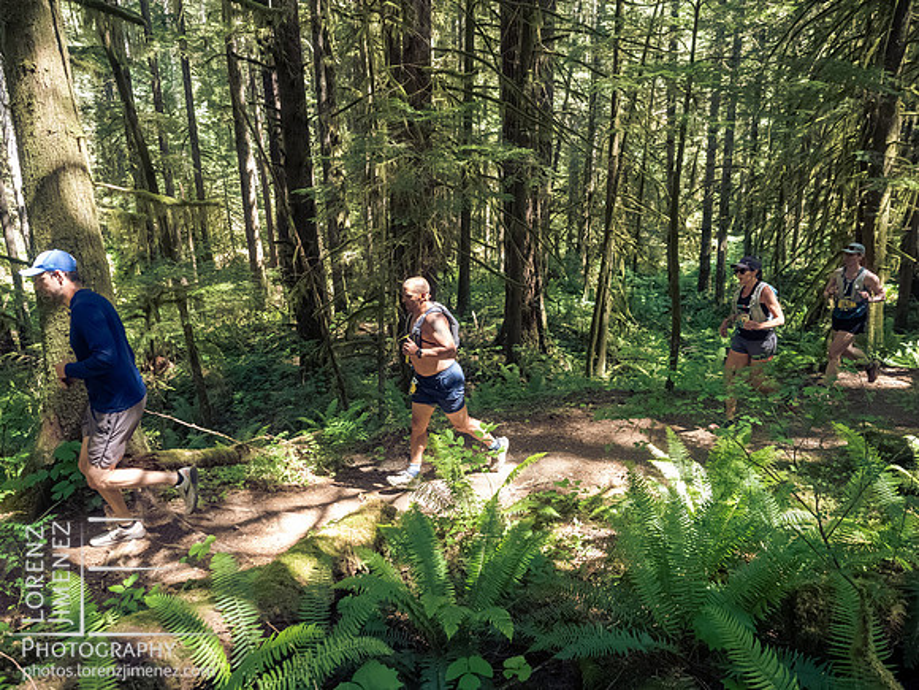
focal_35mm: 24
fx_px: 637
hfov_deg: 71.6
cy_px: 345
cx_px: 460
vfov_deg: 56.8
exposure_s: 1/1000
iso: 5000
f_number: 2.8
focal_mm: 12
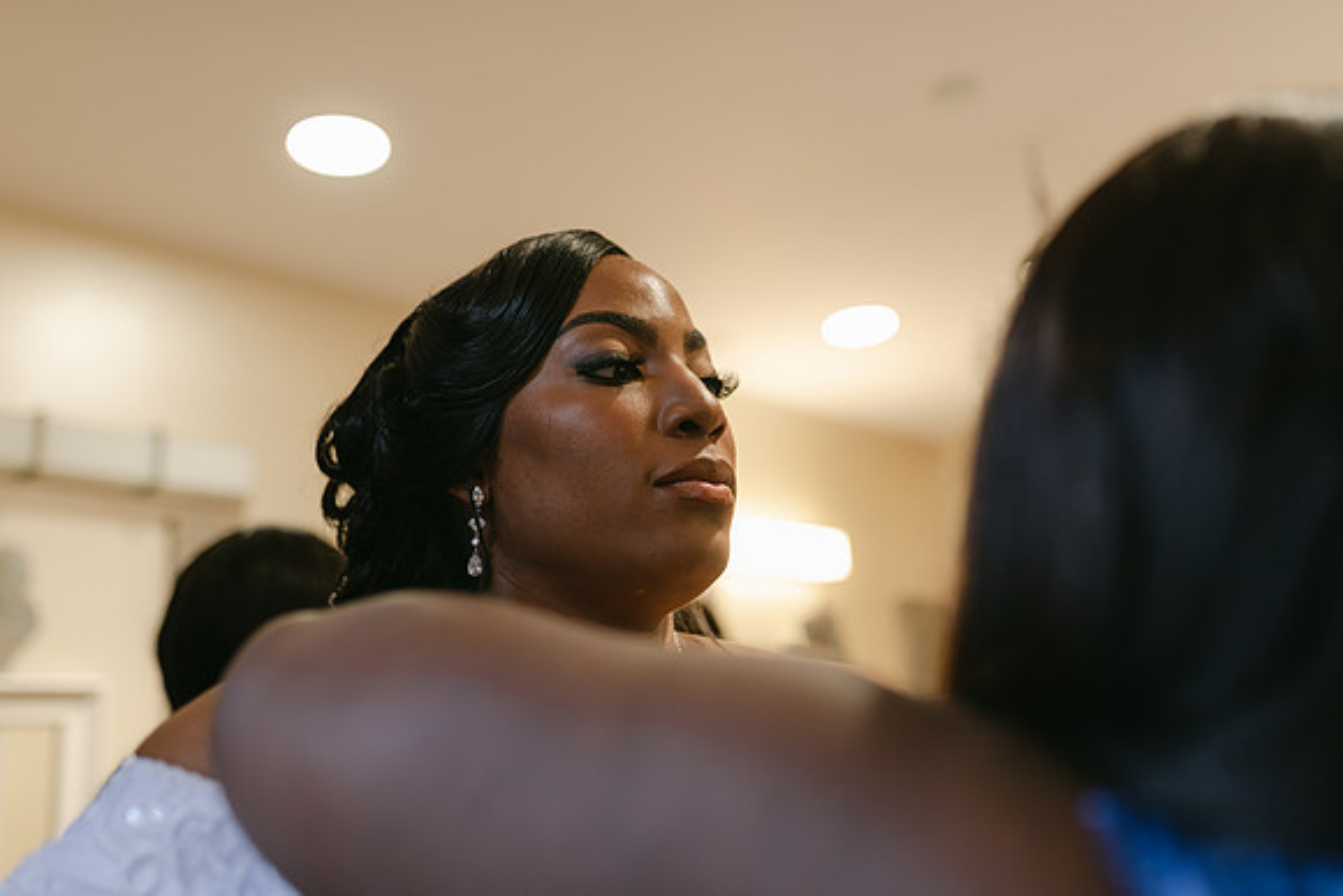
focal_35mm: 35
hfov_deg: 54.4
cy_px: 448
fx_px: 1306
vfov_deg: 37.9
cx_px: 672
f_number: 2
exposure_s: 1/125
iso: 400
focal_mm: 35
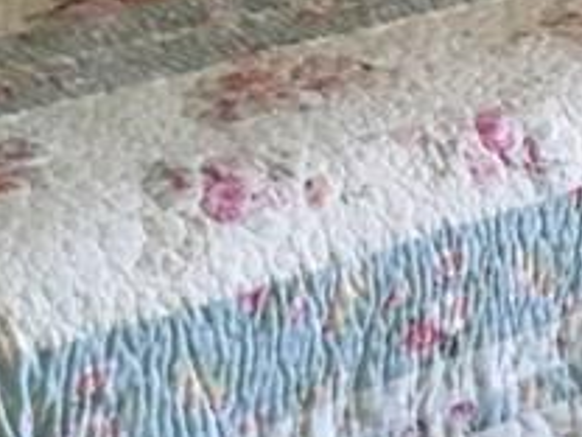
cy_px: -62
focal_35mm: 143
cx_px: 702
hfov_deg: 13.4
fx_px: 2404
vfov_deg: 10.2
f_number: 2.2
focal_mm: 4.15
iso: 320
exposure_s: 1/15
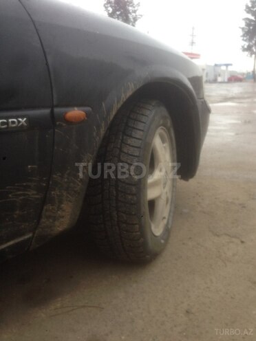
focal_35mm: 33
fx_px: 325
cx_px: 128
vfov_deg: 55.4
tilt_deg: -16.7
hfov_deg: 42.9
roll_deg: +0.3
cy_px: 170
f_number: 2.4
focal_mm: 4.12
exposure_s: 1/40
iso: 50
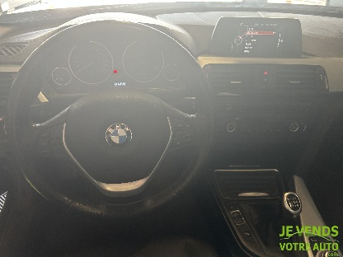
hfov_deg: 67.3
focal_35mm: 26
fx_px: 258
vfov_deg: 53.1
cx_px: 172
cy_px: 128
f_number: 1.5
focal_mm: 5.7
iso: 160
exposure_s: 1/50
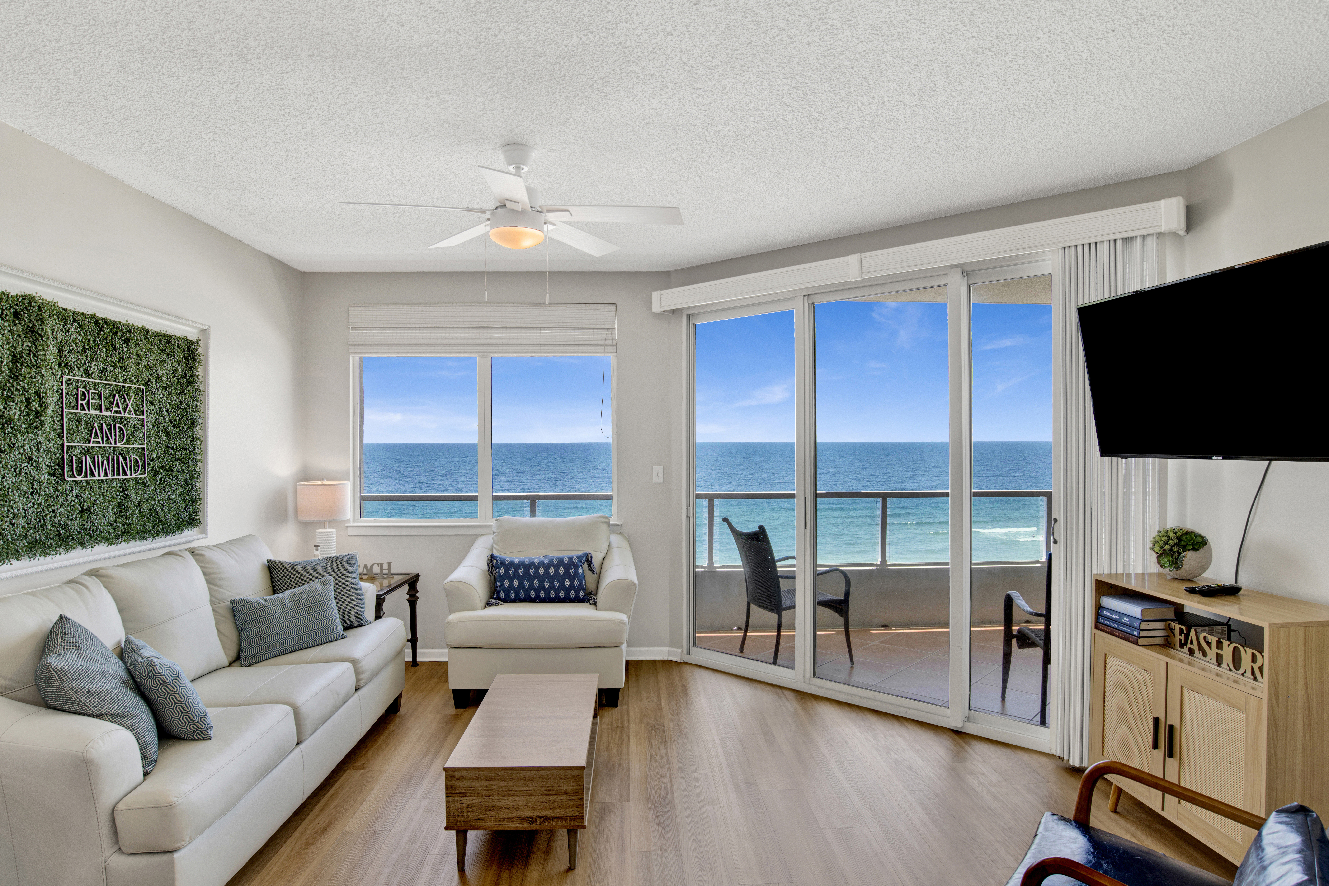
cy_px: 443
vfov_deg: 64.6
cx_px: 664
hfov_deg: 86.9
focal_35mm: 19
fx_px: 701
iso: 200
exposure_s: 1/40
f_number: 11
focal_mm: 19
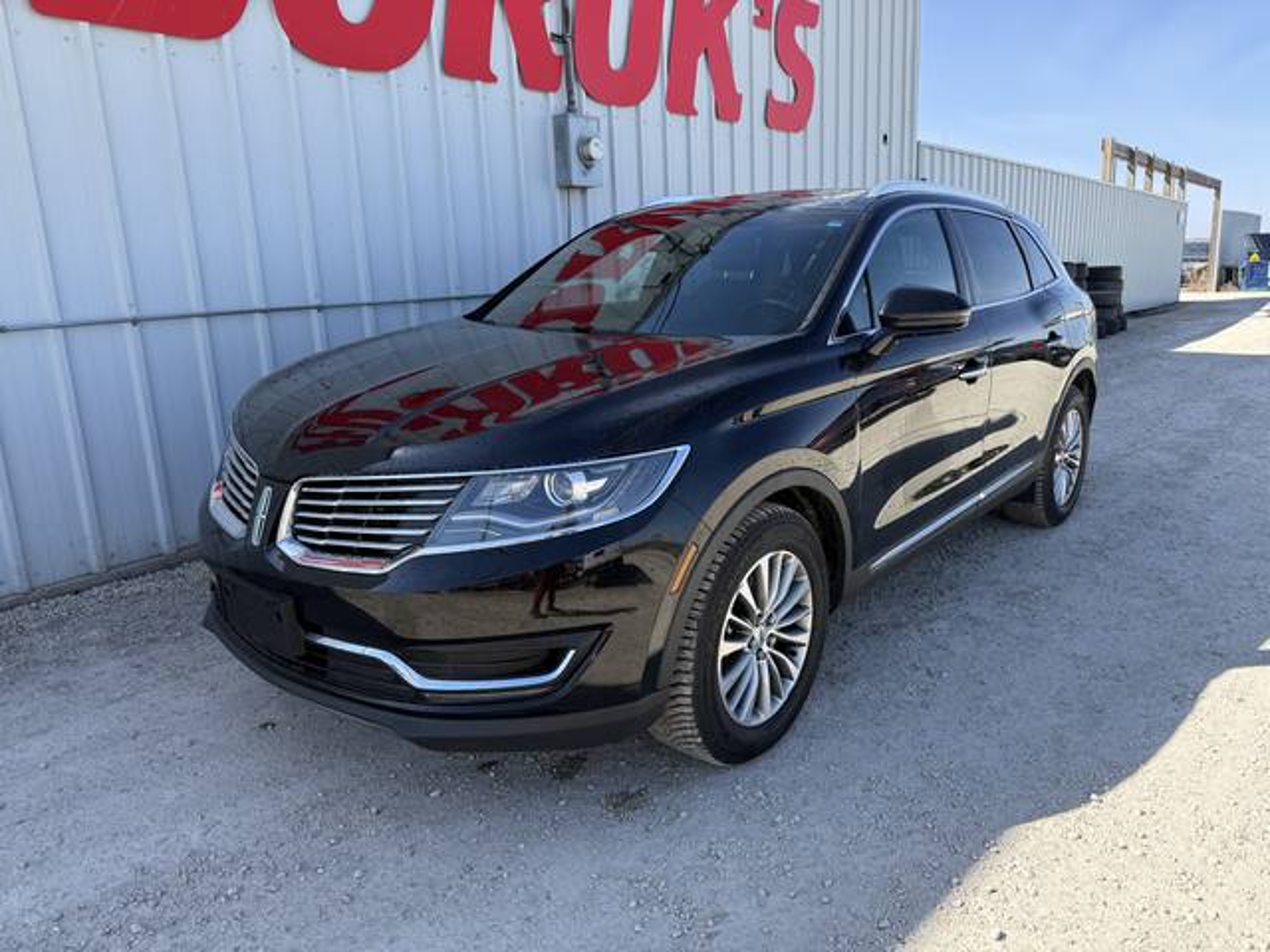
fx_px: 881
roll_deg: +5.1
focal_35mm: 24
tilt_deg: -10.5
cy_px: 476
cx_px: 635
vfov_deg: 56.8
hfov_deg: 71.6
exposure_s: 1/1855
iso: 100
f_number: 1.78
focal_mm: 6.76
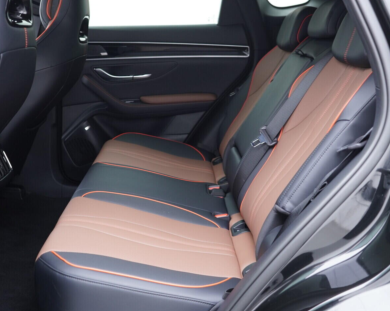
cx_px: 198
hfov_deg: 44.8
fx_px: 473
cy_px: 156
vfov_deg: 36.5
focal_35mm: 41
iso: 640
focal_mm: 24
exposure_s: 1/40
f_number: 2.8
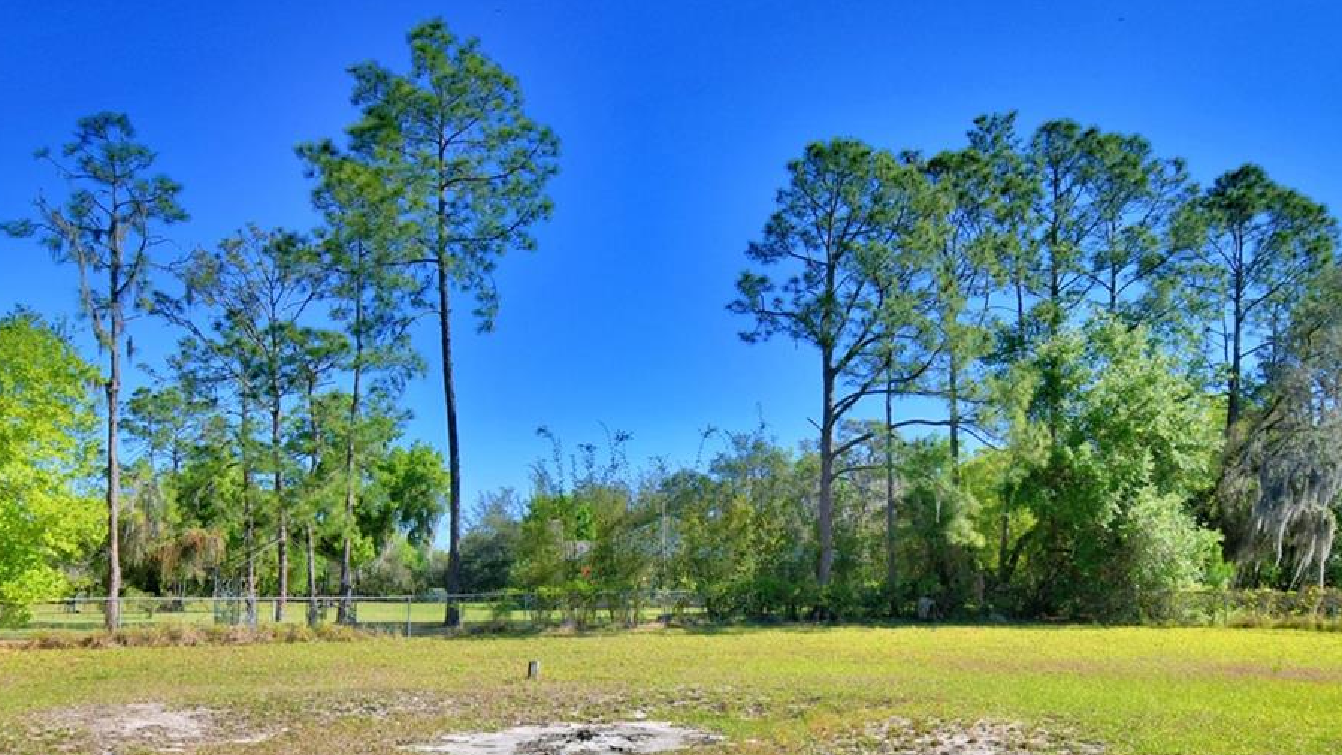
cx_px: 722
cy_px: 568
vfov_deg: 40.3
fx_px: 996
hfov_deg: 67.8
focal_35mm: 28
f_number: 4.5
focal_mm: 10
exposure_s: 1/1000
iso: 100
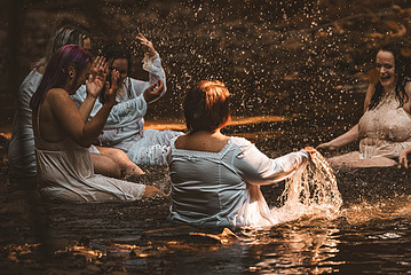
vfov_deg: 4.5
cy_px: 89
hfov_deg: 6.7
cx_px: 300
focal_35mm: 307
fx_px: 3508
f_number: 2.8
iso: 1000
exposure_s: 1/400
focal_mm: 190
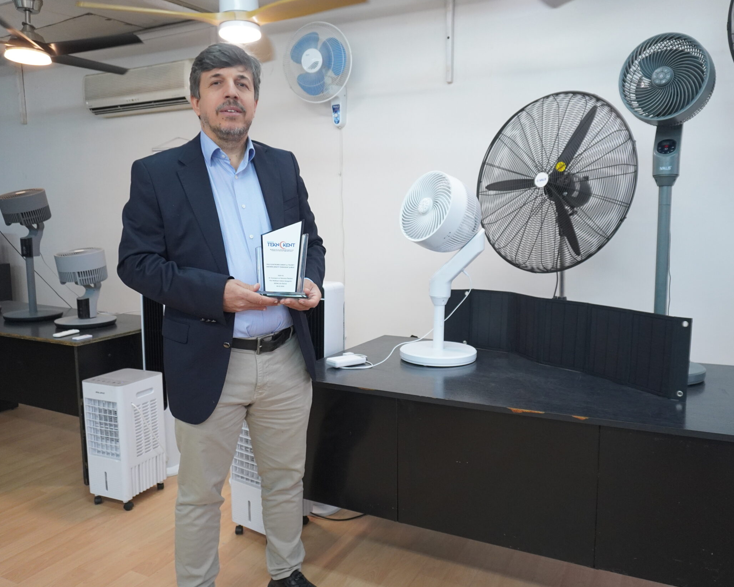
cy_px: 297
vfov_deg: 51.5
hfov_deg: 62.2
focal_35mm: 28
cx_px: 383
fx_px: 608
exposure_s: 1/160
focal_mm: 16
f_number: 4
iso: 1600
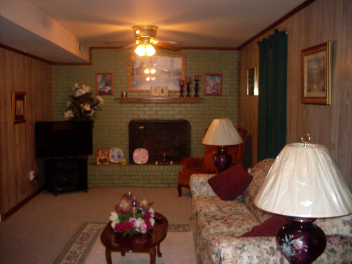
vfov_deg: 37.7
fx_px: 386
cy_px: 132
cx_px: 176
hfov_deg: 49.0
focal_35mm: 38
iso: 160
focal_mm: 6.3
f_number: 2.8
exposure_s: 1/45
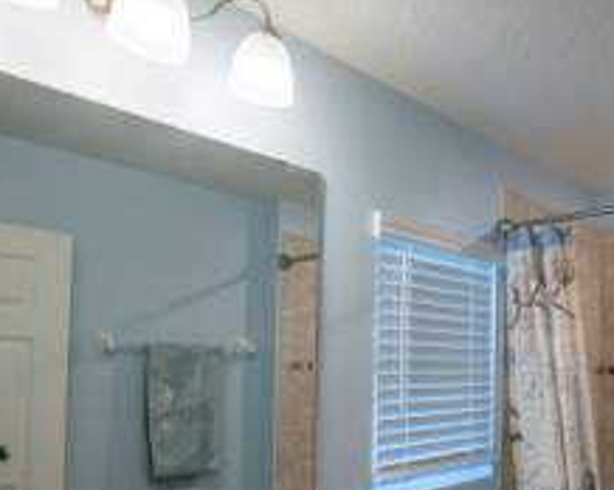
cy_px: 351
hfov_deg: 50.6
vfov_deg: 44.6
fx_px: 581
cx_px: 530
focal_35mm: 32
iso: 200
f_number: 5
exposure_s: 1/250
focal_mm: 15.5
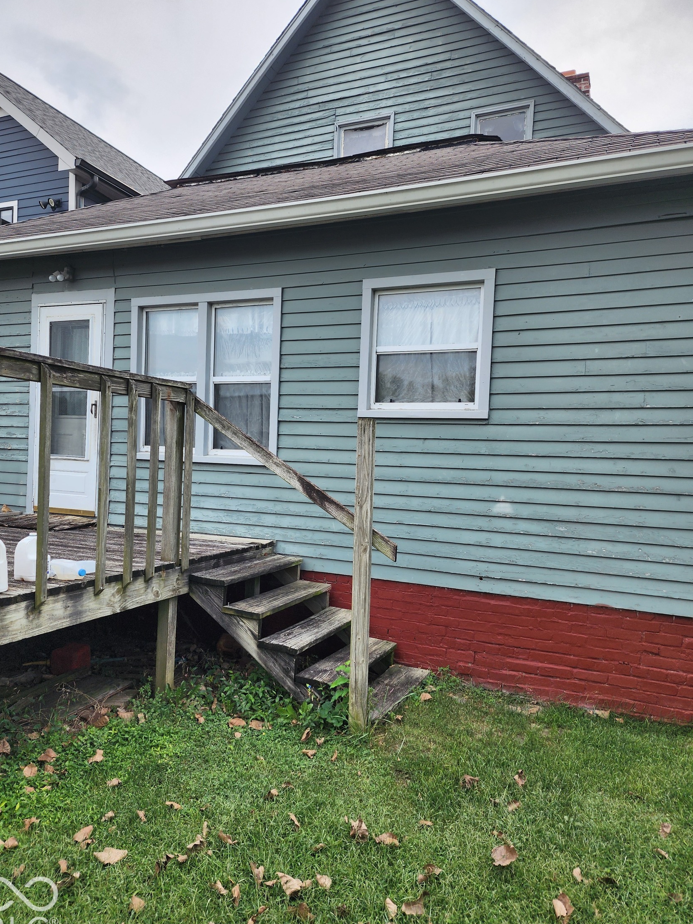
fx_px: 641
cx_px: 333
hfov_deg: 56.8
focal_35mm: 24
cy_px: 470
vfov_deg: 71.6
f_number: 1.8
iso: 12
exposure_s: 1/462
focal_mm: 6.4
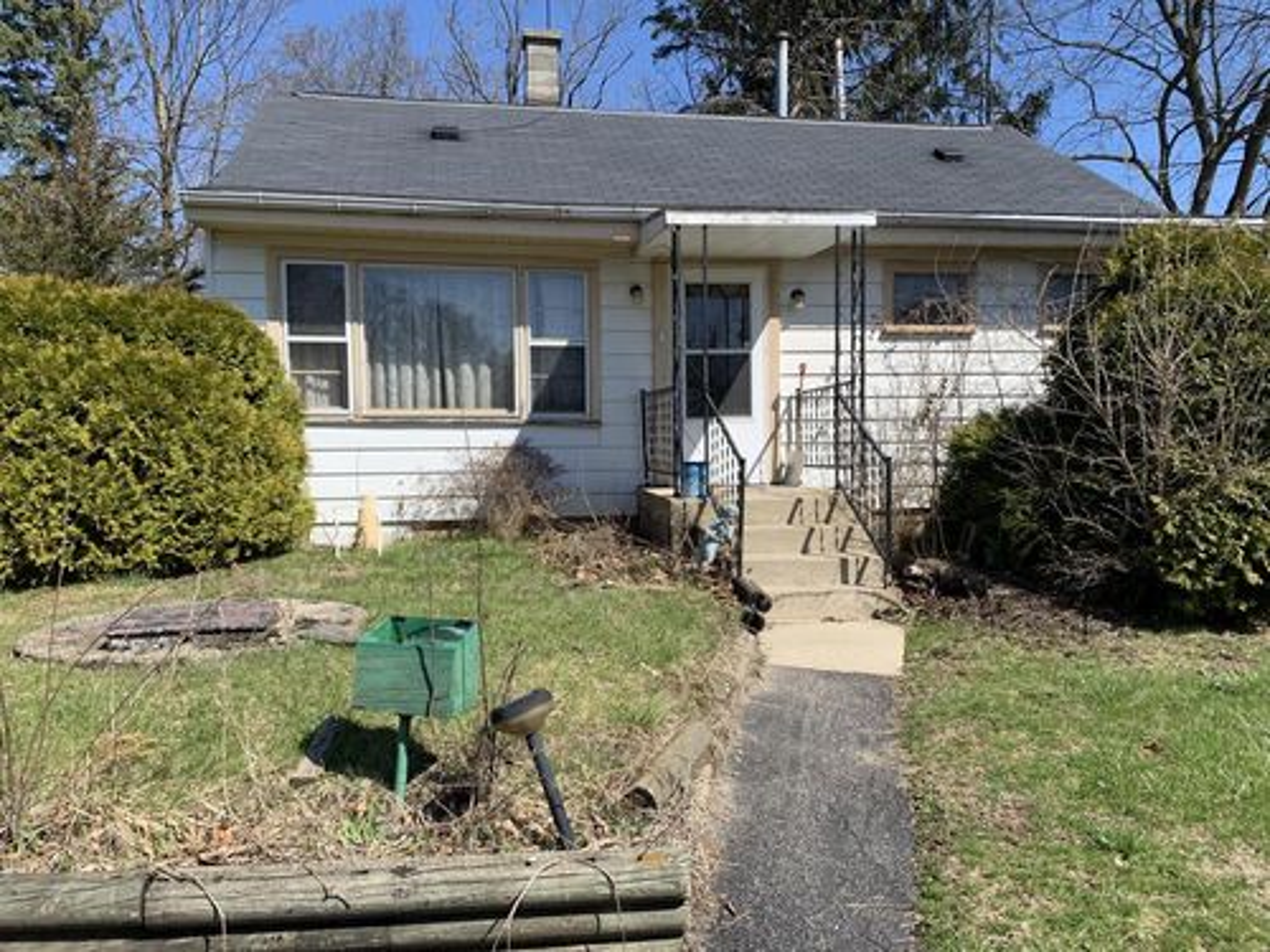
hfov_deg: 67.3
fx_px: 954
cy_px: 476
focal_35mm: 26
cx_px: 635
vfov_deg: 53.1
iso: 25
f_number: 1.8
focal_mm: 4.25
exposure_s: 1/1748
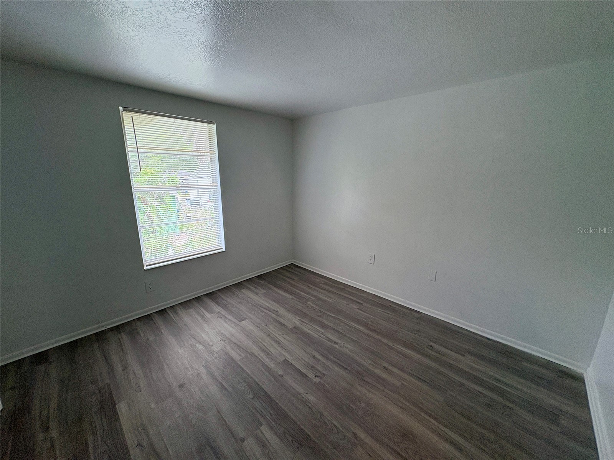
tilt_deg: -12.7
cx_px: 307
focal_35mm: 14
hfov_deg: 102.1
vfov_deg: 85.7
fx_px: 248
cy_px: 230
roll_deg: +0.6
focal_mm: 2.22
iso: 125
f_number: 2.2
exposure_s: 1/118
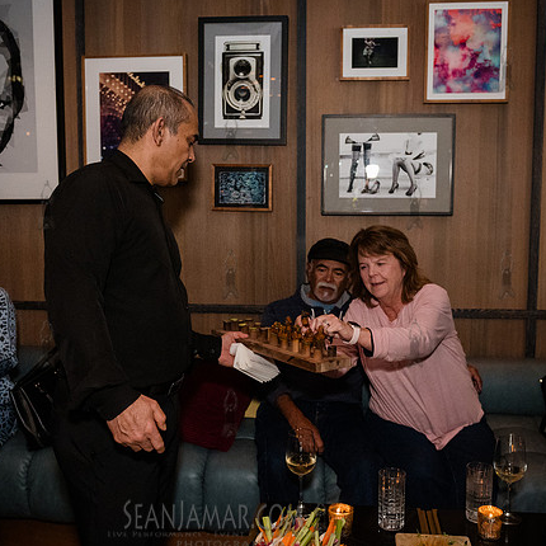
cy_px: 275
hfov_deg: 44.9
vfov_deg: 44.9
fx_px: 660
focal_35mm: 37
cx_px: 294
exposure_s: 1/320
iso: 12800
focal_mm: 27
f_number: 3.5
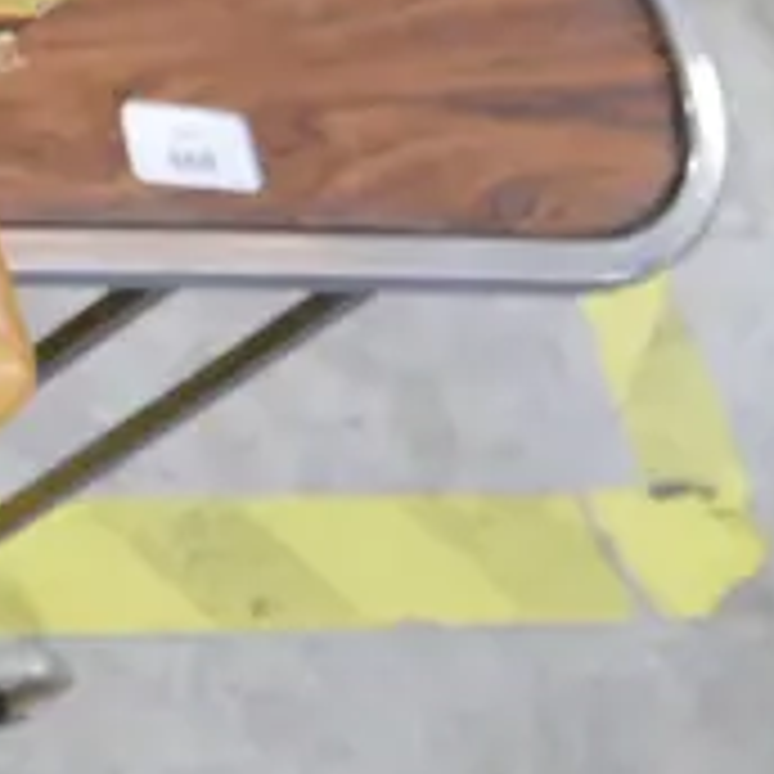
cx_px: -1224
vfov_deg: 8.4
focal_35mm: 200
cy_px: -684
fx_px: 5059
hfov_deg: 7.9
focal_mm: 19
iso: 1000
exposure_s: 1/60
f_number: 4.1
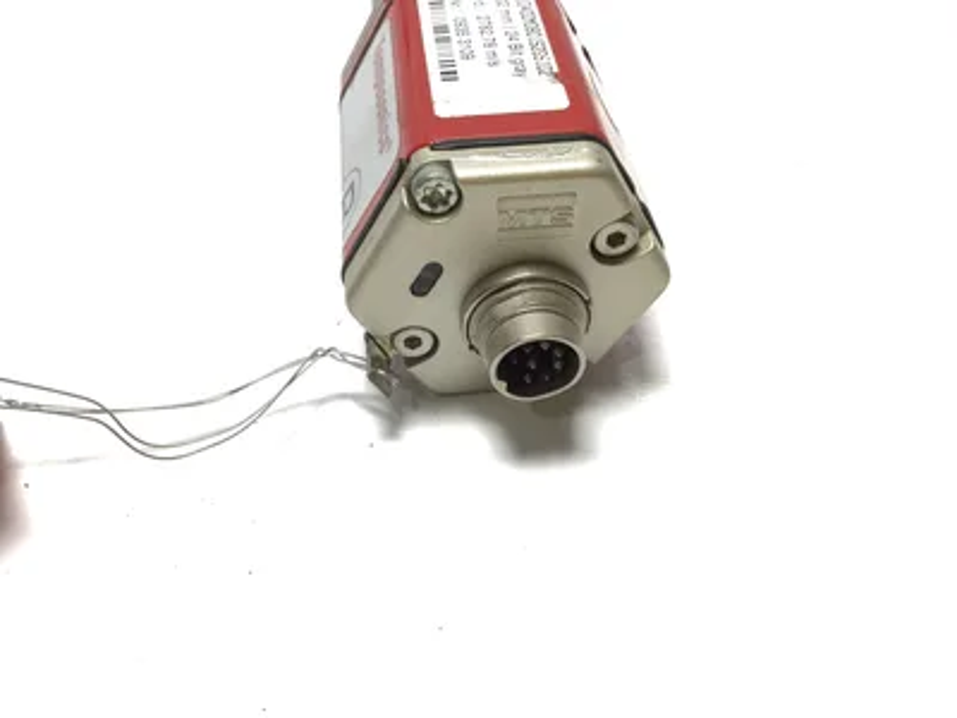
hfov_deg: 58.4
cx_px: 478
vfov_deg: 45.4
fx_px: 857
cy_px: 359
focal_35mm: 31
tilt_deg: -46.9
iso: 40
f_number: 2.4
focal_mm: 3.3
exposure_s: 1/120
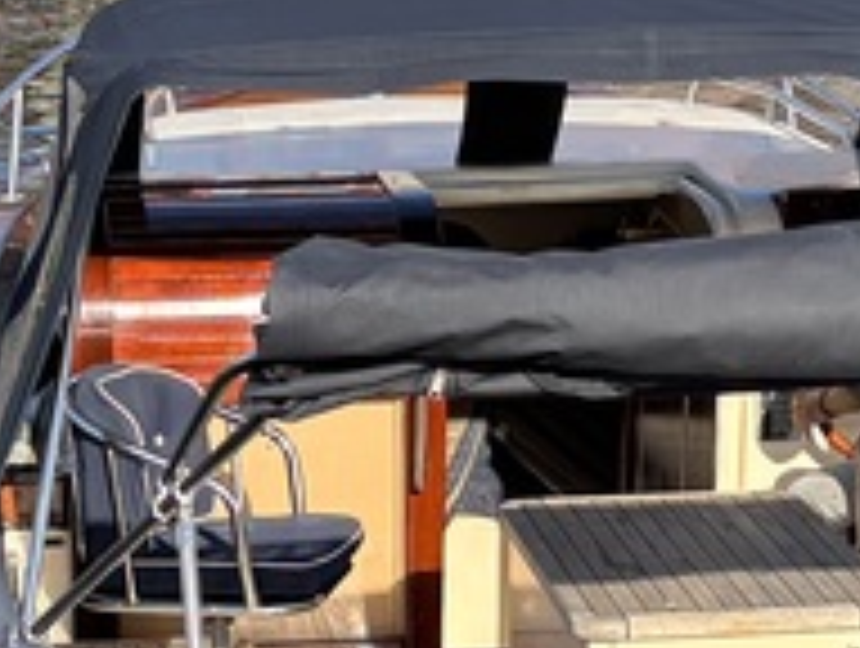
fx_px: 4057
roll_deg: +0.1
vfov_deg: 9.1
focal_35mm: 163
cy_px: 360
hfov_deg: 12.1
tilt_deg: -12.8
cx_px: 684
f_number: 1.6
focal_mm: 5.96
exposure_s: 1/1695
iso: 50
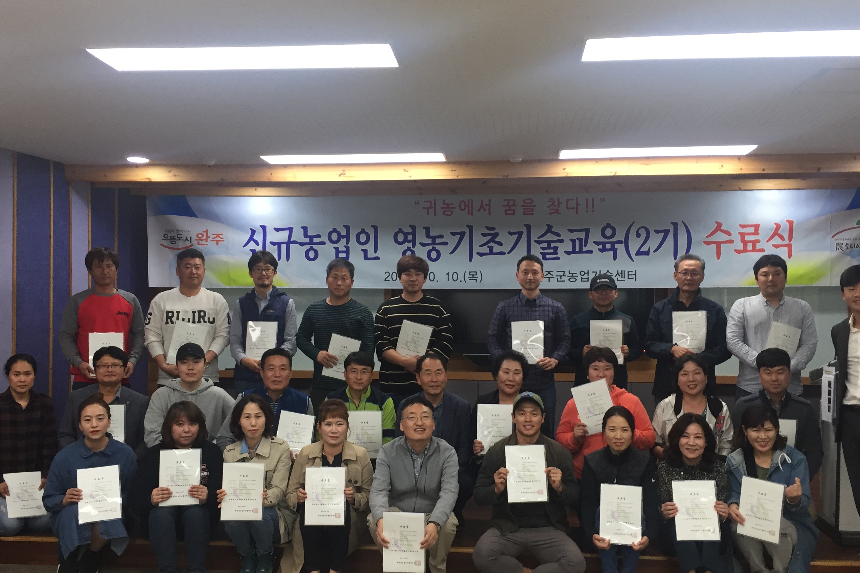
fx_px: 860
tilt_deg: -0.4
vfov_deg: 36.8
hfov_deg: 53.1
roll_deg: -1.2
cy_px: 311
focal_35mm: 36
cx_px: 438
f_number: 2.2
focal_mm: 4.15
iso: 32
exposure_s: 1/30
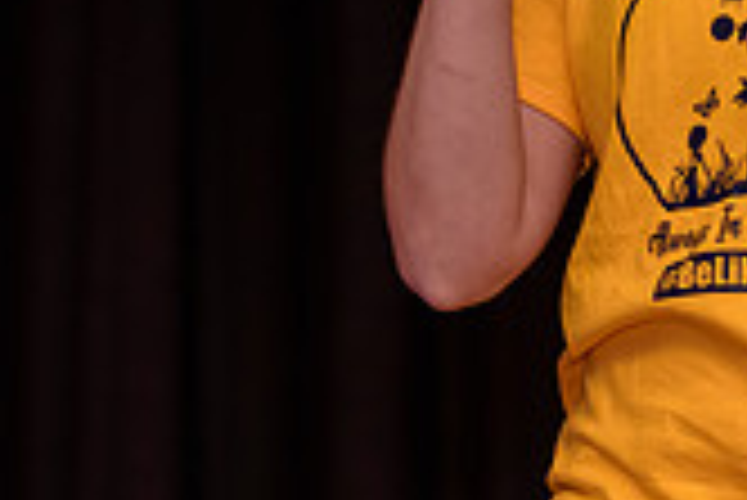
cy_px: -241
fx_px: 6168
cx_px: 428
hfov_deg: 6.9
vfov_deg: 4.6
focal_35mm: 297
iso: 500
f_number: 2
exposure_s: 1/250
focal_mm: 85
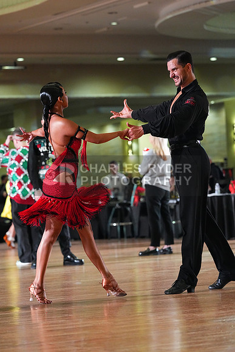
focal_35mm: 146
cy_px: 176
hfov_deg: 9.4
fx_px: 1429
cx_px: 118
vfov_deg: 14.1
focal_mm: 146
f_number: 4.5
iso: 8000
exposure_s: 1/400
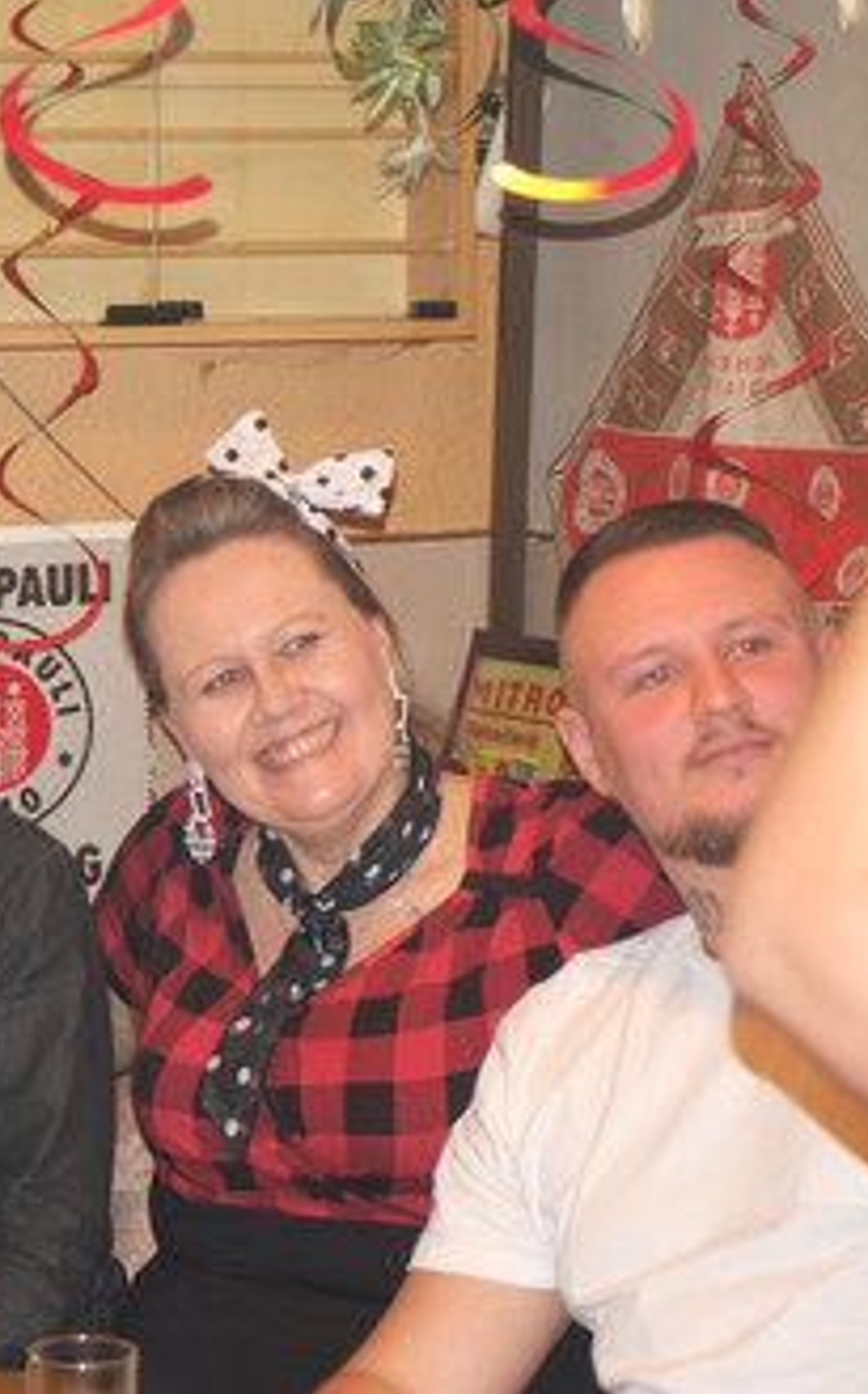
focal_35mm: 107
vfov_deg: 19.5
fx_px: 4059
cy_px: 693
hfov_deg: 12.0
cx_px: -85
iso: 800
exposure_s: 1/15
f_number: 4
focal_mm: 46.3
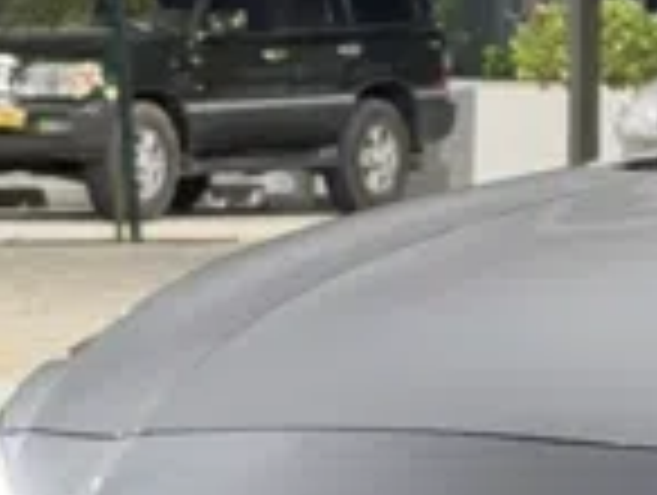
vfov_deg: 7.1
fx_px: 3992
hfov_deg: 9.1
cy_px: -9
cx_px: 1022
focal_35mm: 210
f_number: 1.78
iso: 320
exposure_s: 1/40
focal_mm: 6.76
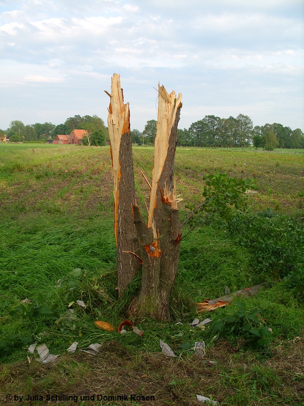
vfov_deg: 49.0
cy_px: 203
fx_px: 445
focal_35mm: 38
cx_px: 152
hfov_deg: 37.7
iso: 50
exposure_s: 1/192
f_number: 4
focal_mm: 7.8
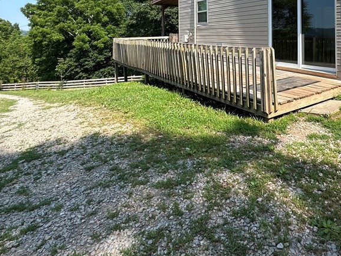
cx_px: 245
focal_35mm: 25
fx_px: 246
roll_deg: +0.4
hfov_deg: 66.1
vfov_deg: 49.8
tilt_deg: -0.1
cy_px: 33
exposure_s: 1/988
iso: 50
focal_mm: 2.22
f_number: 2.2
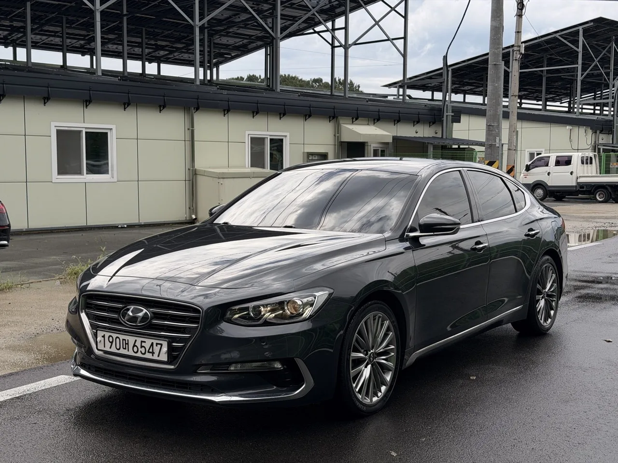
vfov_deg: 30.3
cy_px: 232
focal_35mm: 48
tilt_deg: -4.7
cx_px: 309
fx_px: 857
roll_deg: +0.3
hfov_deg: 39.7
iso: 64
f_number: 1.78
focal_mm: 6.76
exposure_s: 1/4878
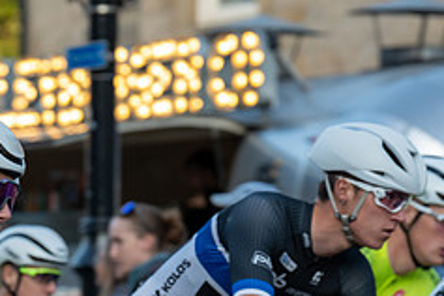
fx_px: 3675
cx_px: -54
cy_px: 226
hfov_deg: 6.9
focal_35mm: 298
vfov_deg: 4.6
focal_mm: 122
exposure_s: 1/800
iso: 800
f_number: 4
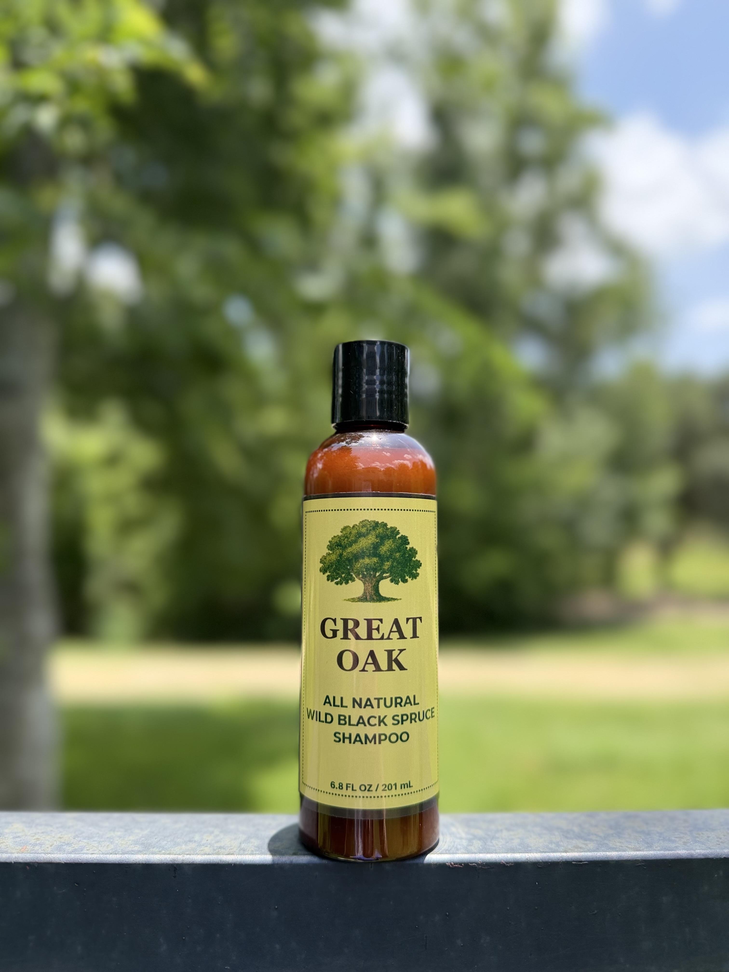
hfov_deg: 56.8
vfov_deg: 71.6
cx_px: 364
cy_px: 486
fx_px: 674
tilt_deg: +1.4
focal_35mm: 24
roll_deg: -0.7
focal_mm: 6.76
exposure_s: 1/2110
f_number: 1.78
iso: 100
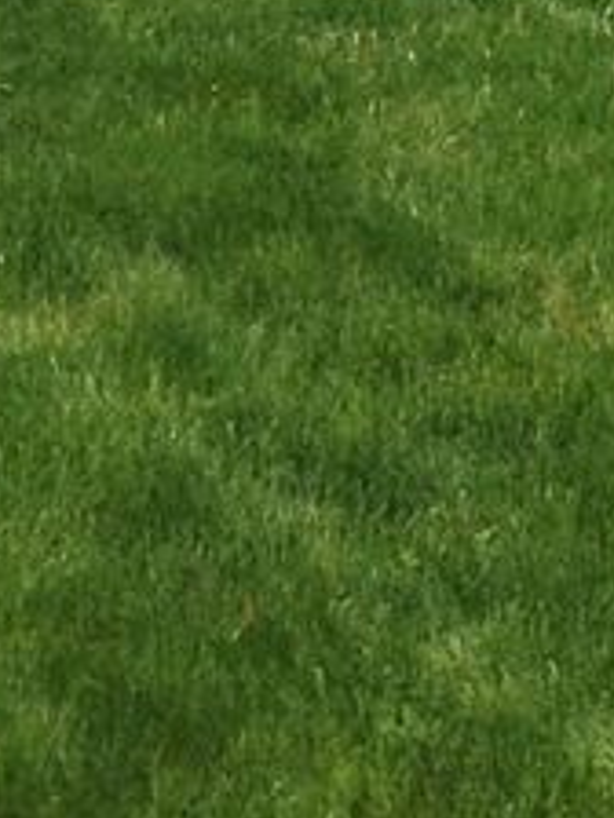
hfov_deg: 7.1
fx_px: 4754
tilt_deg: +2.5
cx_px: 1235
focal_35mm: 201
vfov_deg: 9.0
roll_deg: -2.8
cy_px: -1064
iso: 50
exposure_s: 1/1261
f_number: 2.4
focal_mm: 4.12
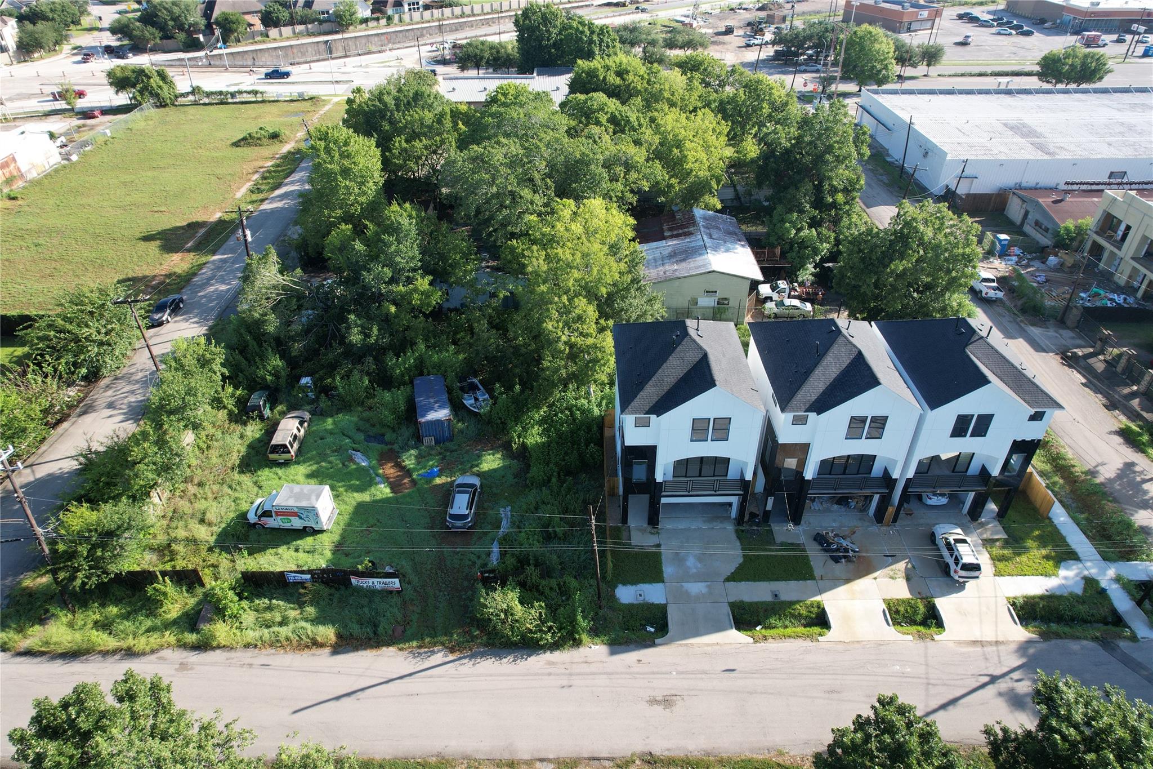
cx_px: 576
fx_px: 705
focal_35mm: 22
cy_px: 384
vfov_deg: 57.2
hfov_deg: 78.6
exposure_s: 1/640
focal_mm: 8.38
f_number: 2.8
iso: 120
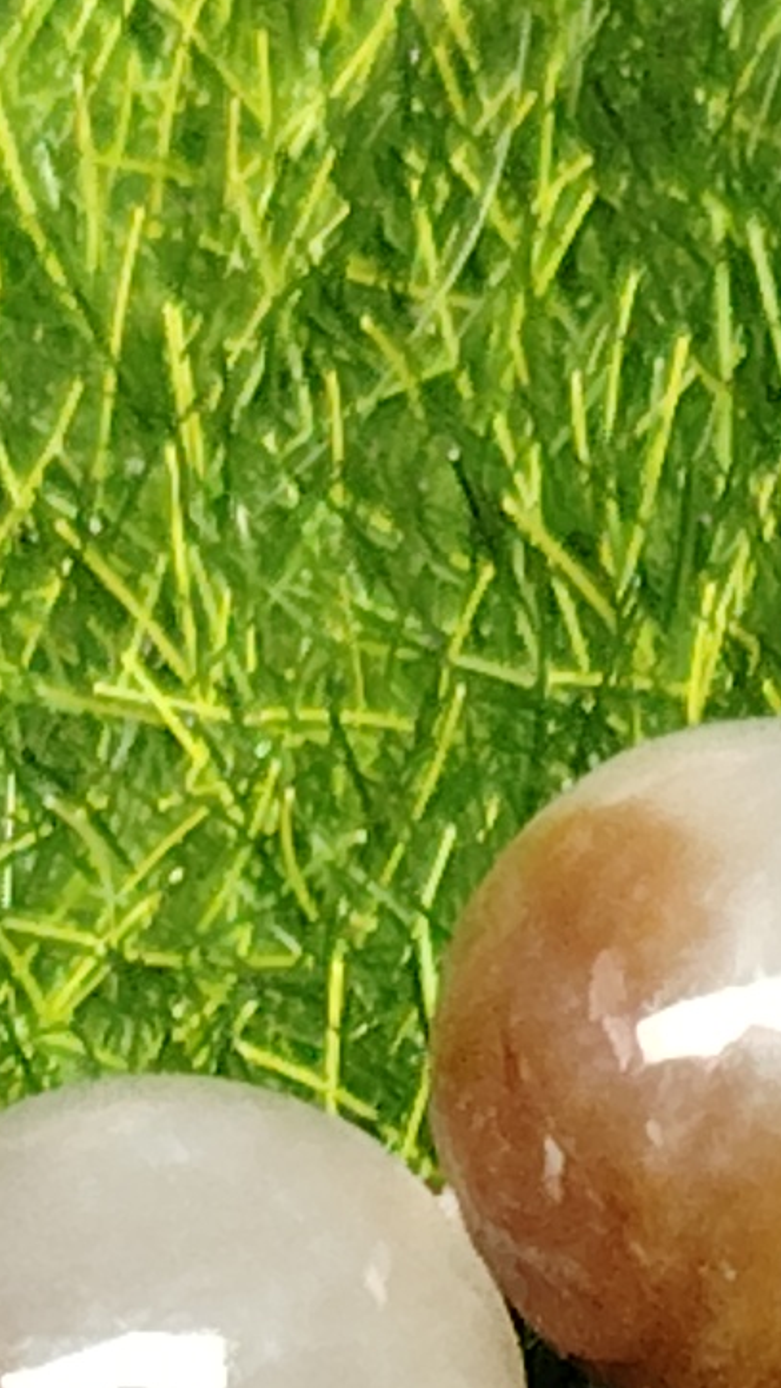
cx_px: 1566
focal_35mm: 253
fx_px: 9309
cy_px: 2857
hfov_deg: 4.7
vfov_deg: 8.1
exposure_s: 1/100
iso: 697
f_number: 1.75
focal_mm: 5.25
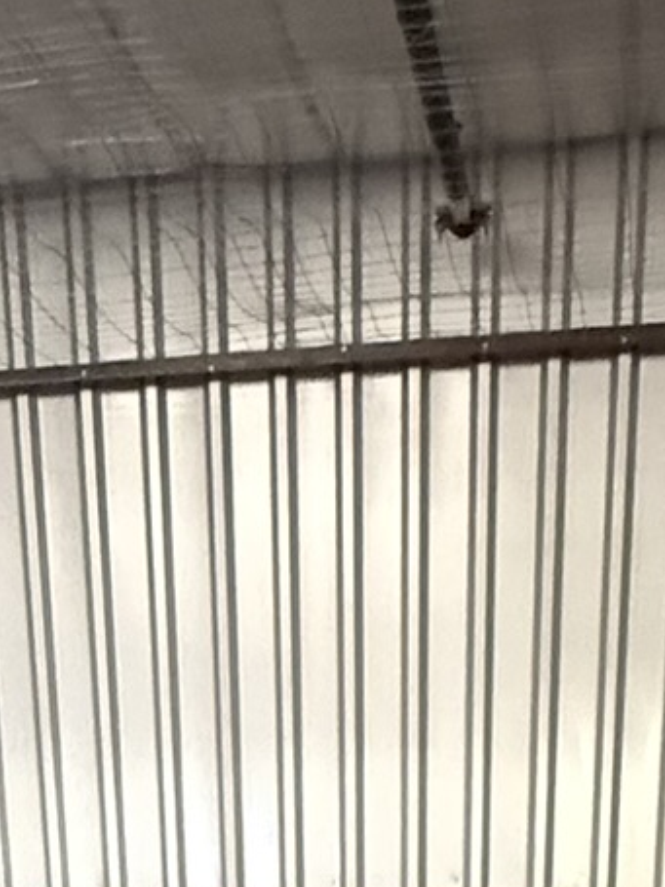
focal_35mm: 63
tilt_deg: -21.0
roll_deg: +0.5
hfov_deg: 23.3
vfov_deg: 22.6
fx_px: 1614
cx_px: 335
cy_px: 1462
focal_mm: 2.22
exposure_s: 1/40
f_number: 2.2
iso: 1250
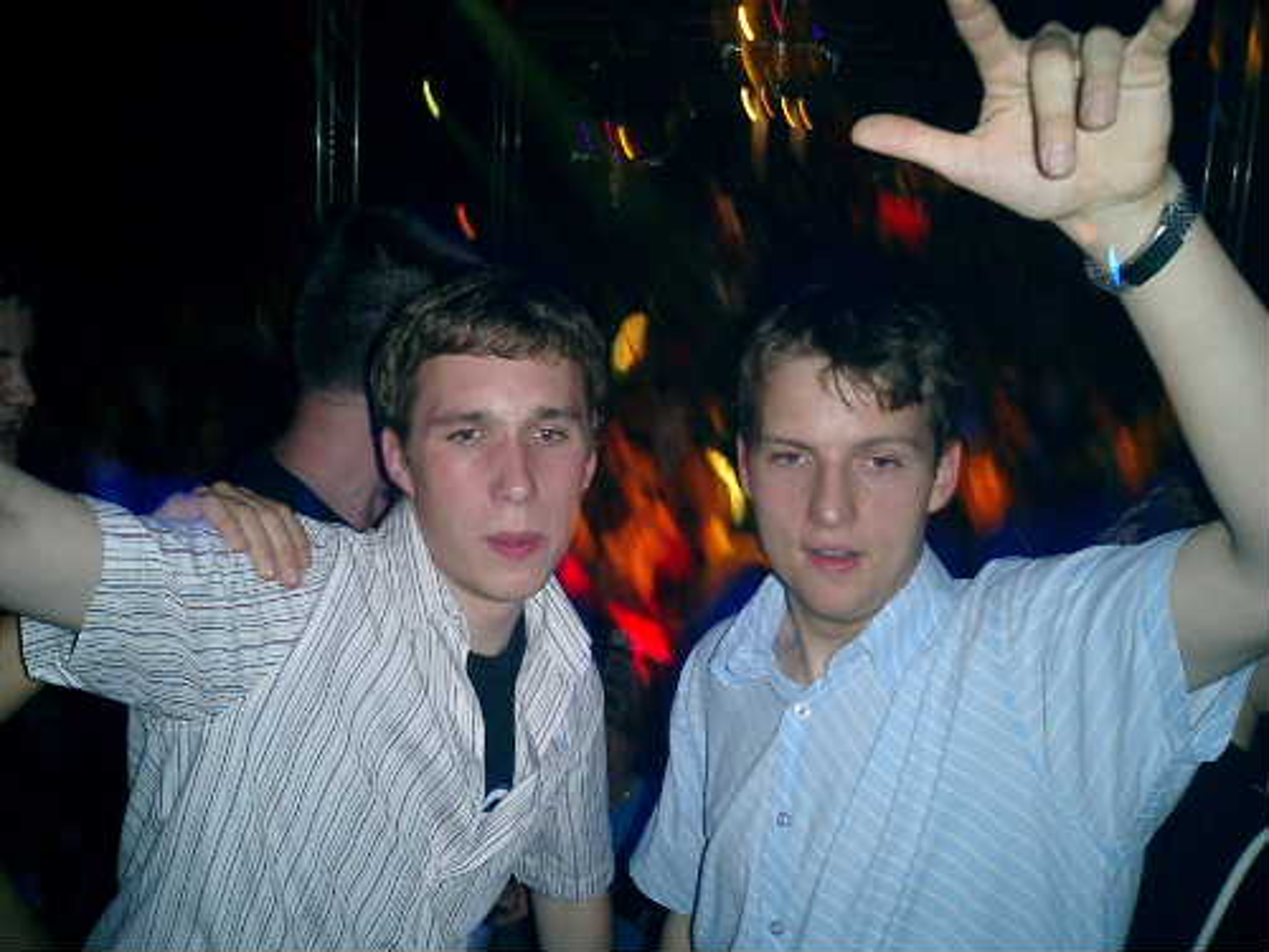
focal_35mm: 36
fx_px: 1320
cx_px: 634
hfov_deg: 51.4
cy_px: 476
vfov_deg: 39.7
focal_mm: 7.5
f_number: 3.2
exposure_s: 1/30
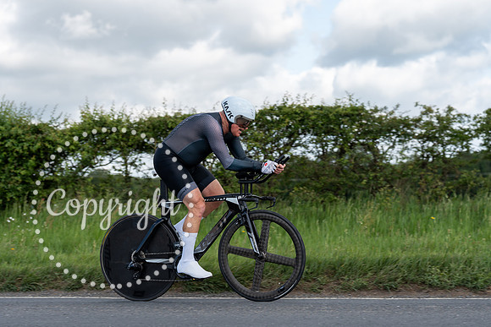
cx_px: 246
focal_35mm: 70
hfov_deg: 28.8
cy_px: 164
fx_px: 955
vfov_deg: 19.5
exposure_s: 1/1000
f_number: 3.5
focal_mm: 70
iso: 160
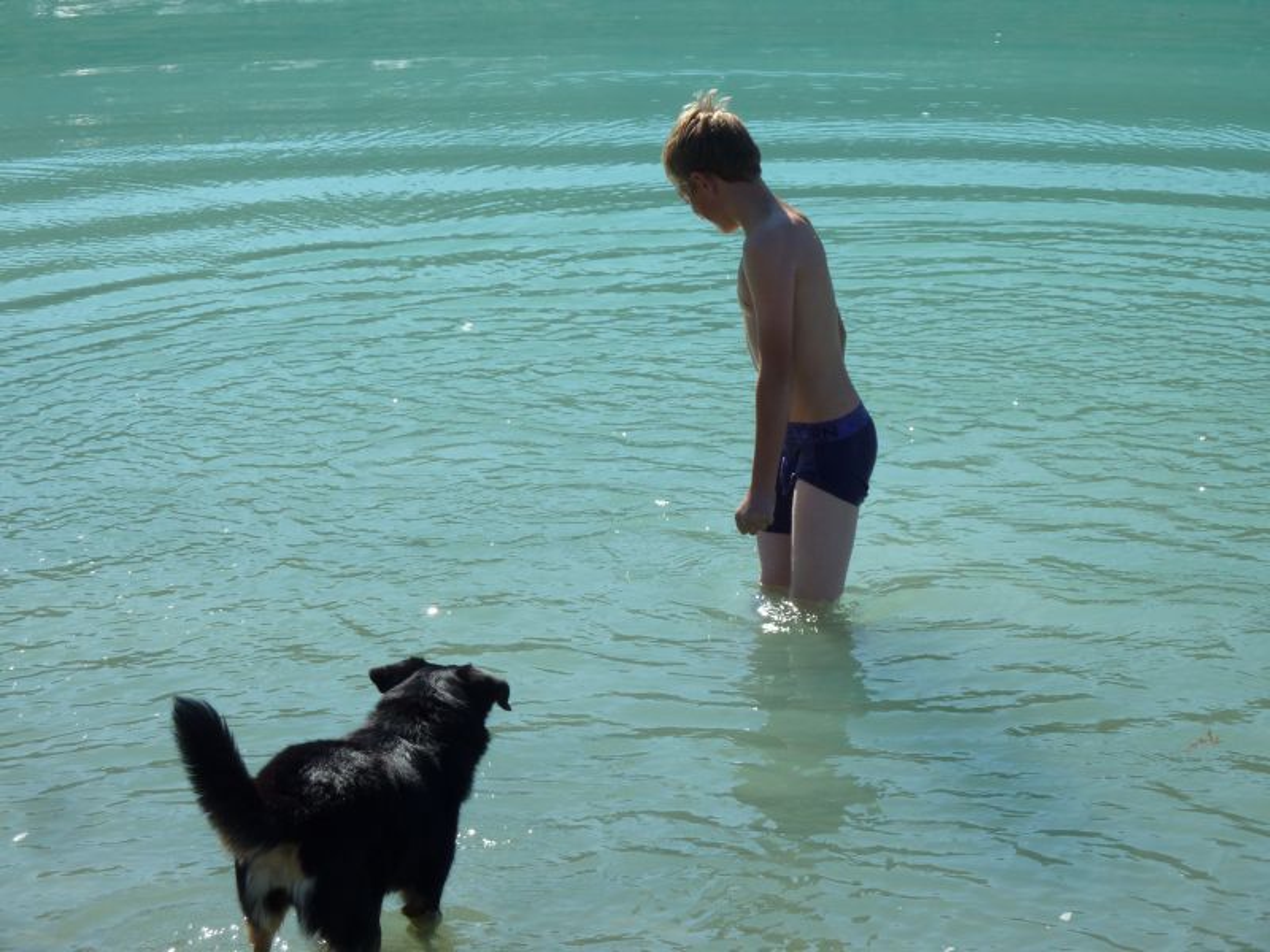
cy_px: 476
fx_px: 4696
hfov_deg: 15.4
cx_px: 635
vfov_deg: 11.6
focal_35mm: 128
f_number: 5
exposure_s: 1/500
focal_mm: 21
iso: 80
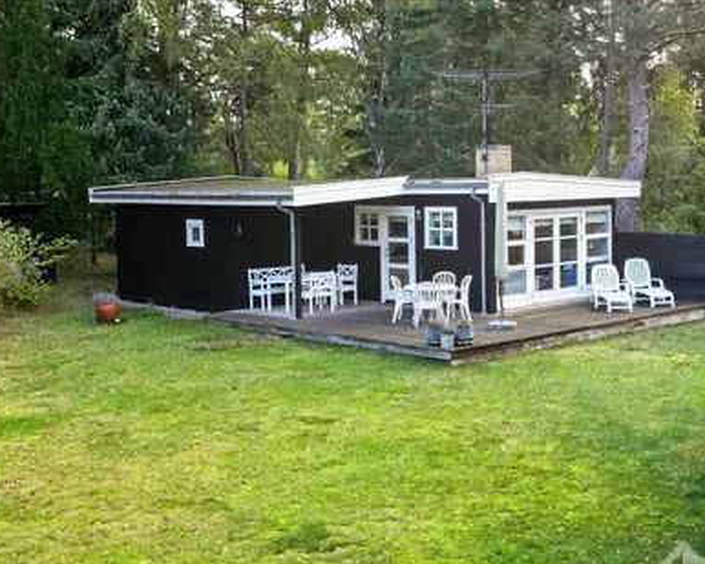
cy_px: 246
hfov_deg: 36.5
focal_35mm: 51
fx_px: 1064
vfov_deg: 29.7
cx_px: 437
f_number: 9
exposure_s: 1/20
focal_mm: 35
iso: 400
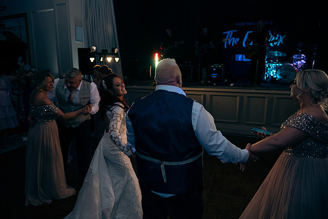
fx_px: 219
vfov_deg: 53.2
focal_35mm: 24
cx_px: 164
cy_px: 110
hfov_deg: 73.7
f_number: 3.5
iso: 640
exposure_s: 1/160
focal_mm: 24
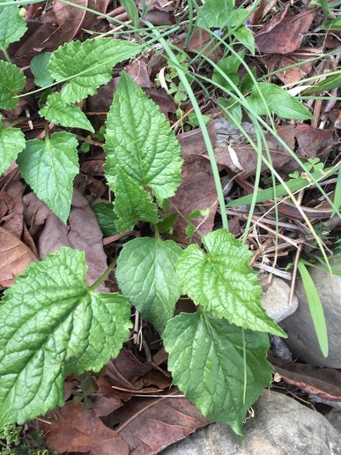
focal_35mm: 45
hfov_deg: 31.8
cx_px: 101
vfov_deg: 41.1
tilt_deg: -71.7
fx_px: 591
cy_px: 128
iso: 40
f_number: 2.2
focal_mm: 4.15
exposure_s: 1/120
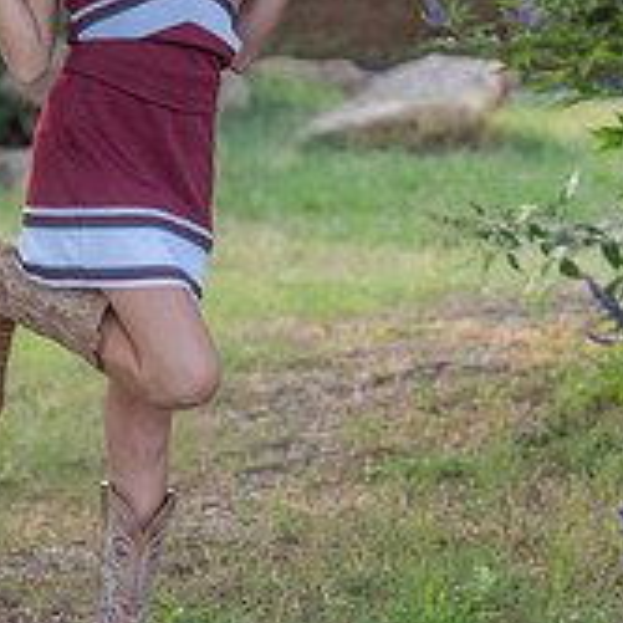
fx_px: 4581
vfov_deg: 7.8
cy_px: 176
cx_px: 23
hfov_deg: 7.7
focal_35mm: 225
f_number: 2.8
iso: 320
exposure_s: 1/320
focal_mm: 70
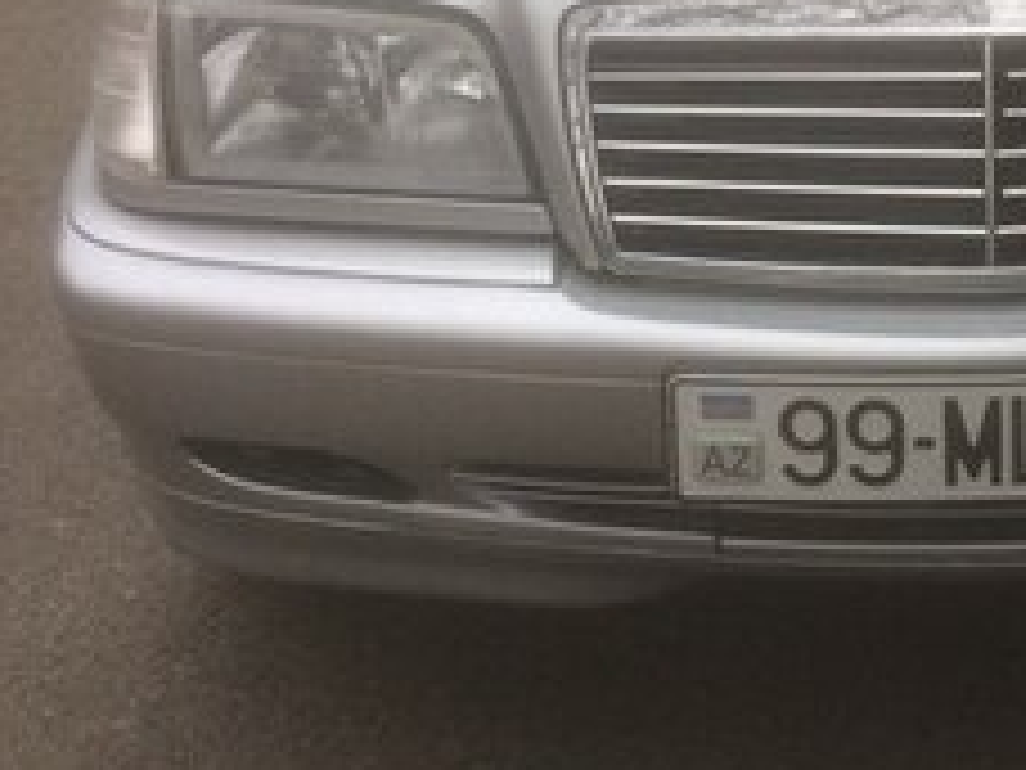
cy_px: -151
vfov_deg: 16.8
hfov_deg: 22.5
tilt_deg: -13.2
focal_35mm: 84
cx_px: 1004
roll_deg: +1.0
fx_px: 2490
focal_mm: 4.15
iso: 40
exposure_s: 1/100
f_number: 2.2
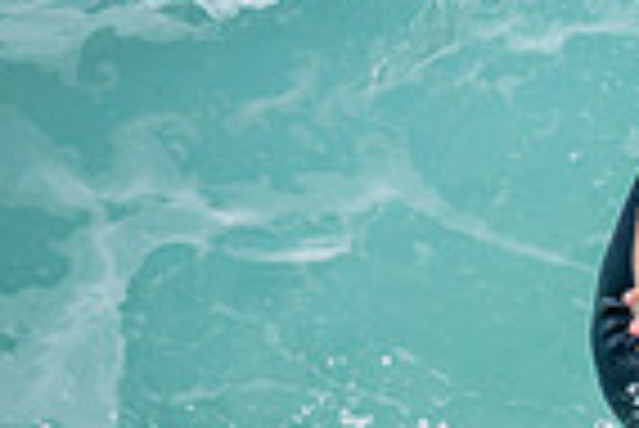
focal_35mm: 3946
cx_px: 1367
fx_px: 70112
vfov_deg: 0.3
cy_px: 502
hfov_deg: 0.5
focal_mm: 800
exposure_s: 1/2000
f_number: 6.3
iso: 360
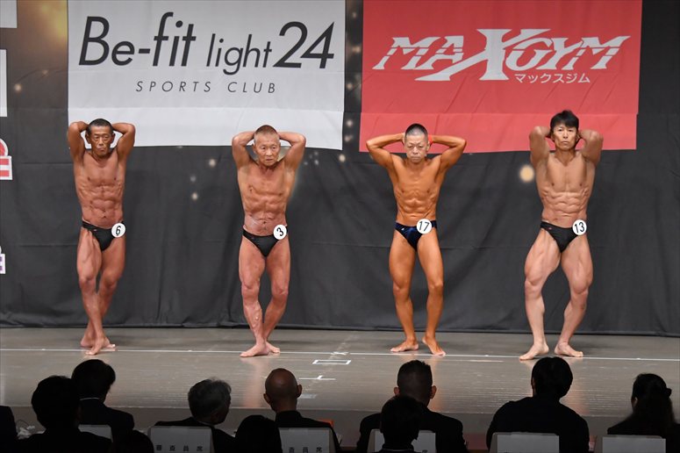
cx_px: 340
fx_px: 2775
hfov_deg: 14.0
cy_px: 226
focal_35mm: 147
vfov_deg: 9.3
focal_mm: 98
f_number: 5.6
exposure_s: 1/400
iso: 5000
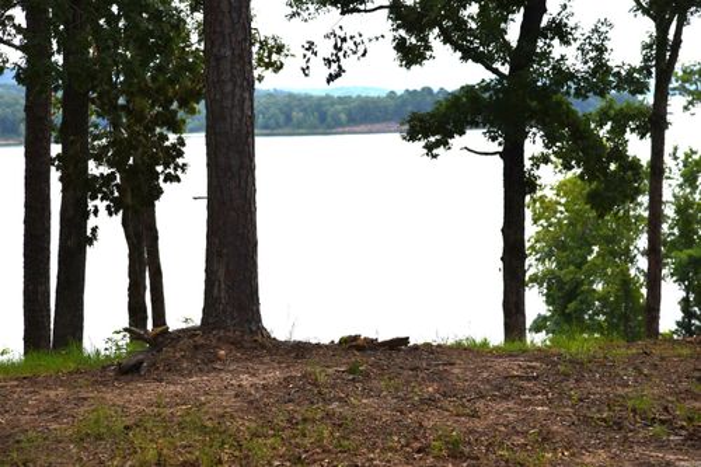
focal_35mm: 105
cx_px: 350
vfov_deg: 13.0
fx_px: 2044
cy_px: 234
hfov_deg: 19.5
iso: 200
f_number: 8
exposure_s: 1/1000
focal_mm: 105
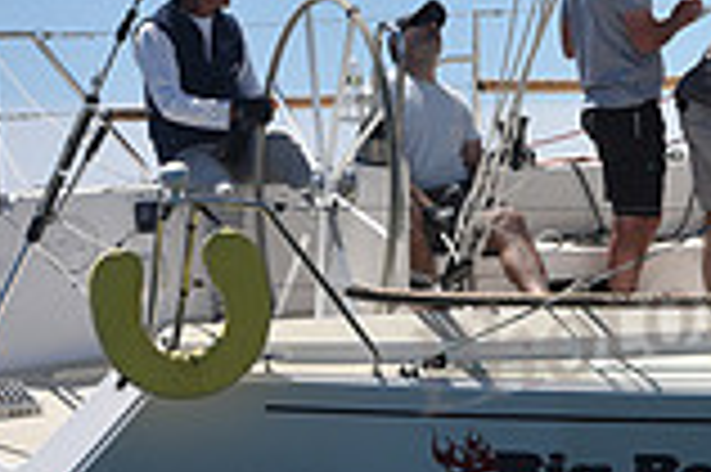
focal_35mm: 257
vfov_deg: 5.3
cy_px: 2
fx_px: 5070
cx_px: 1282
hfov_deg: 7.8
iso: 250
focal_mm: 70
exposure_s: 1/800
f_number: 10
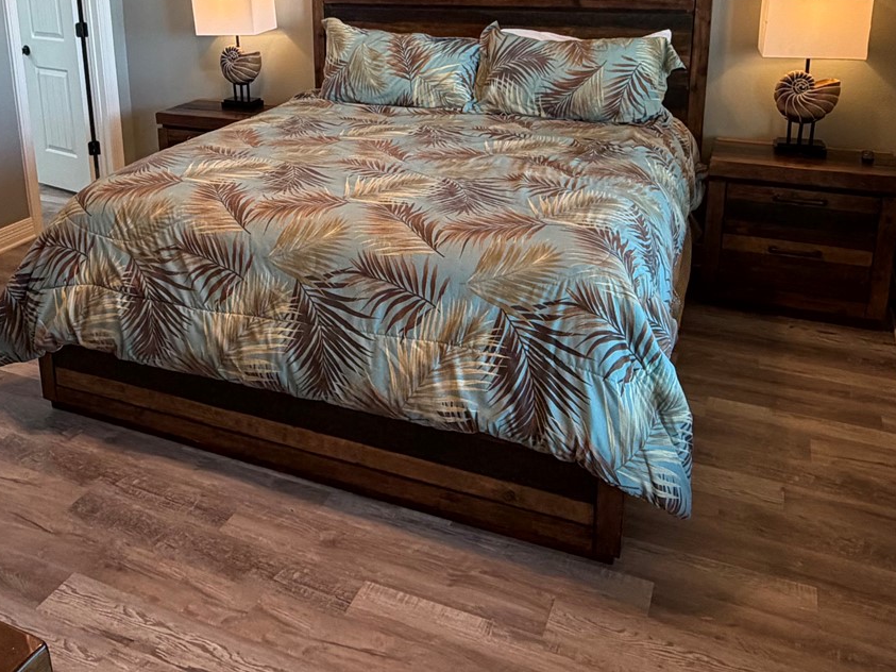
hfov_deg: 53.6
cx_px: 361
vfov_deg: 40.3
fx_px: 880
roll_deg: +1.1
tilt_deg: -14.9
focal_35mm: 34
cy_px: 146
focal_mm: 2.22
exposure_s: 1/60
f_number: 2.2
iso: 250
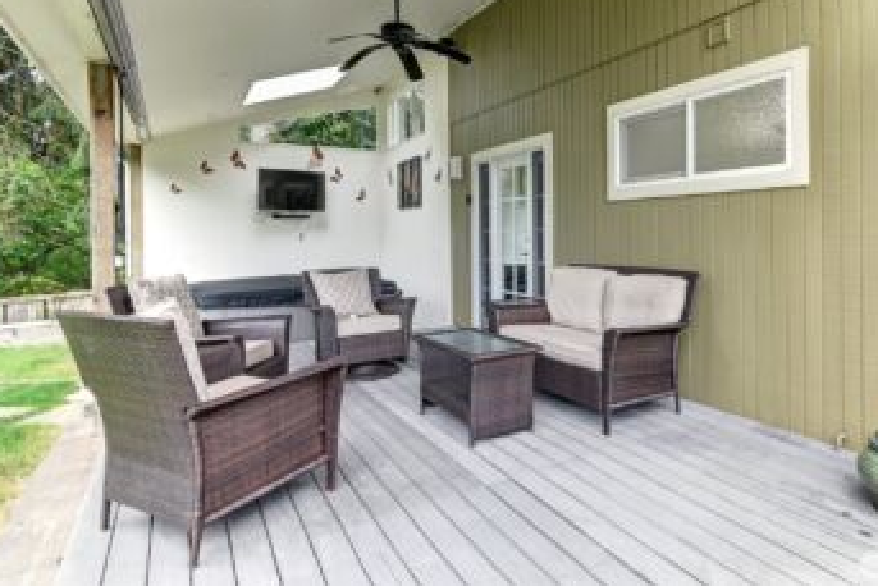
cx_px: 494
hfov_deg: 80.8
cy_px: 247
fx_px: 512
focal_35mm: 21
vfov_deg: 59.2
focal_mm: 12
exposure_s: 1/2
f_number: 11
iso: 500
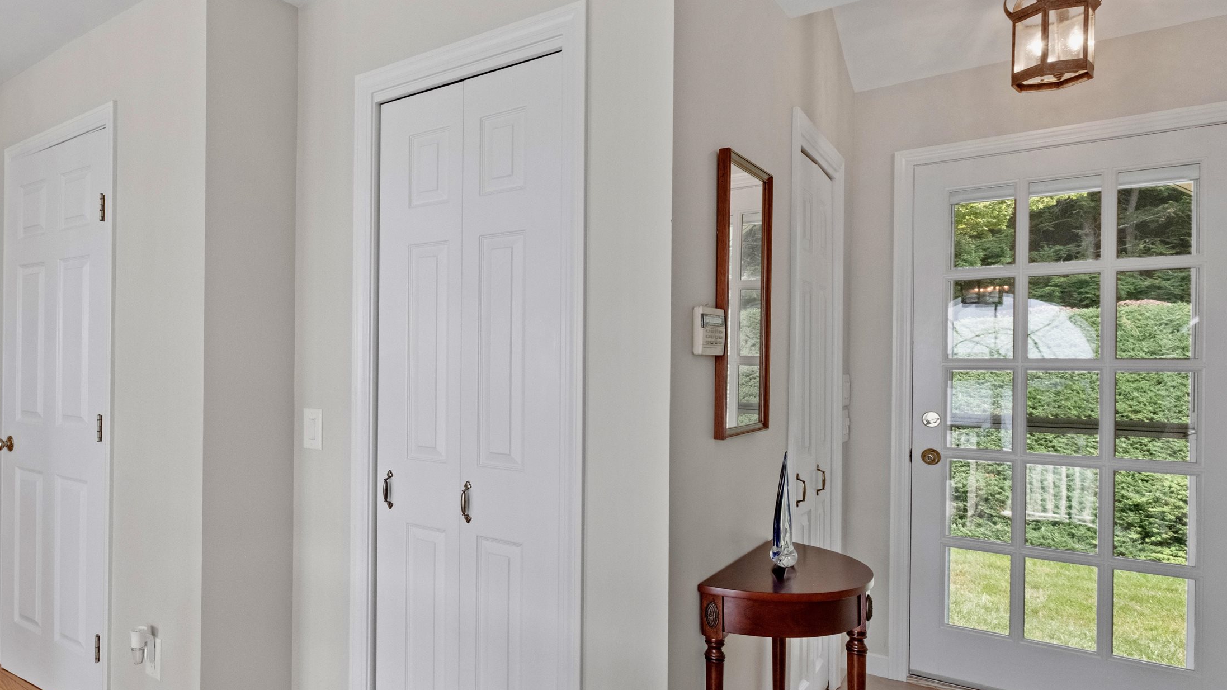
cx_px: 424
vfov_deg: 51.5
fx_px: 716
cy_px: 364
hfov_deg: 78.9
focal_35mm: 22
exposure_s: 1/20
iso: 800
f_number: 8
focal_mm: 10
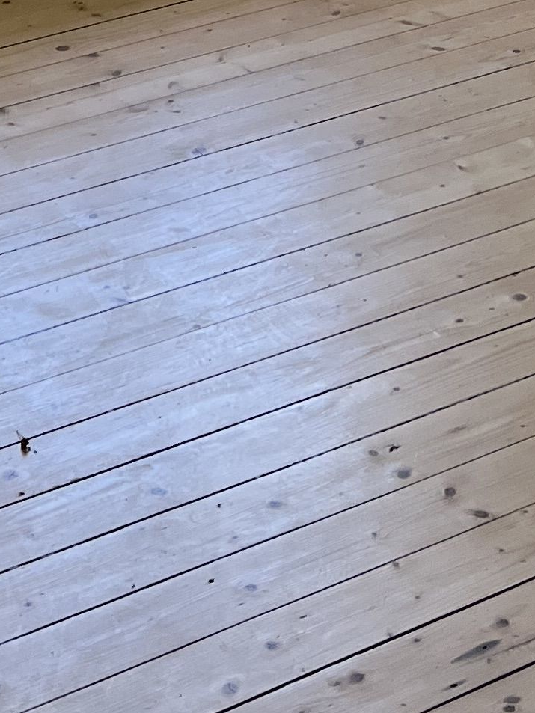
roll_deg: +0.9
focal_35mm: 110
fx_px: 2266
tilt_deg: -7.6
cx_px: 275
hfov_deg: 13.5
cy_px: -576
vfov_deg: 15.4
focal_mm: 5.7
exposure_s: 1/121
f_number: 1.5
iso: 100
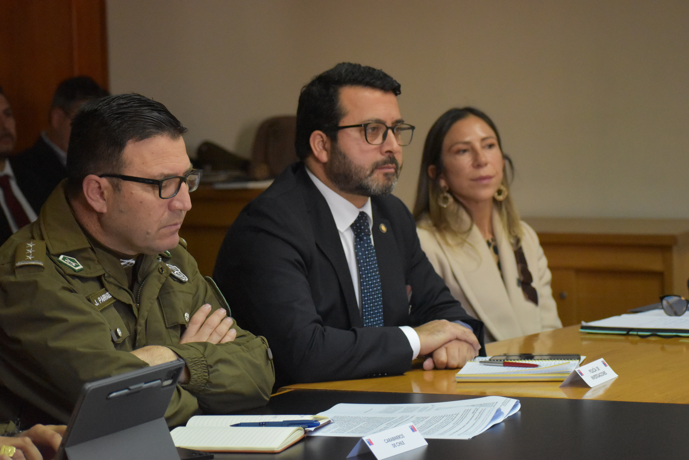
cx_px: 344
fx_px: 2584
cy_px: 230
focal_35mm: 135
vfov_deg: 10.2
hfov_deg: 15.2
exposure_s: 1/250
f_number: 4.8
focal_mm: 90
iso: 4000
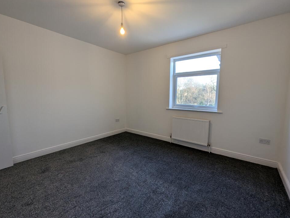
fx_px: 117
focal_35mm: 14
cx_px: 148
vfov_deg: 85.8
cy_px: 109
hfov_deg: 102.0
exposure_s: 1/47.9
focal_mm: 1.95
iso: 54
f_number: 2.2
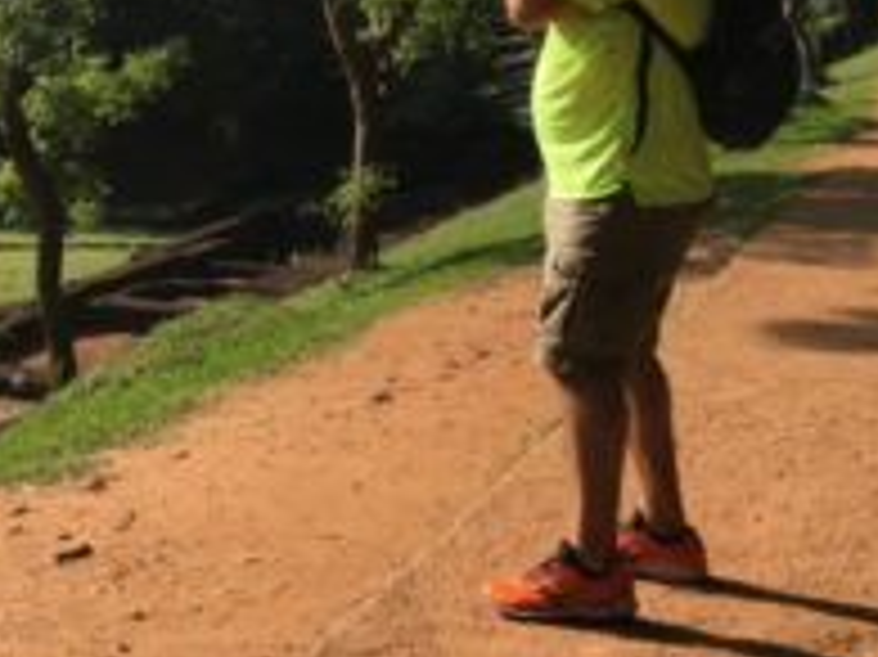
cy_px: 130
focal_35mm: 67
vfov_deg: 21.6
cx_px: -81
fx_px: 1698
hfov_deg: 26.7
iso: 25
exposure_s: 1/1261
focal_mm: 4.15
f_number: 2.2
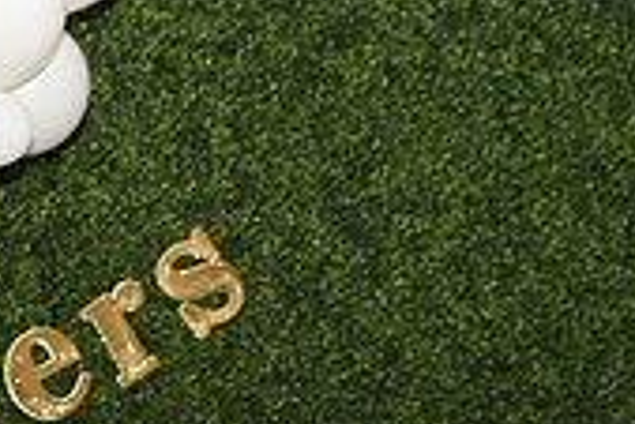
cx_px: -410
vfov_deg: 10.8
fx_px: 2118
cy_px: 722
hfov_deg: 15.3
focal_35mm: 120
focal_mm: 35
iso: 100
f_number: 4
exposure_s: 1/60
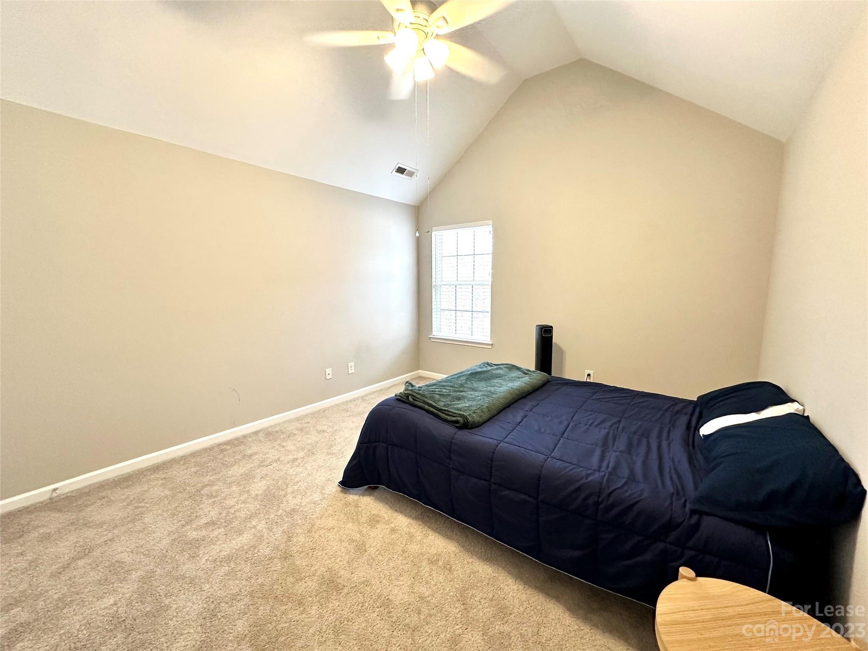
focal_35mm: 14
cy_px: 326
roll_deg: +0.1
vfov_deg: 85.7
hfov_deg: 102.1
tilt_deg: -6.6
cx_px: 434
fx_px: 351
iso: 200
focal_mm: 2.22
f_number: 2.2
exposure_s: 1/60
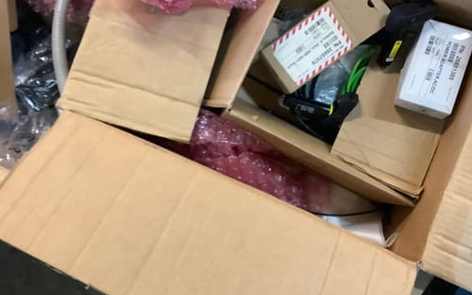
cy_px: 125
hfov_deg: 58.2
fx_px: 424
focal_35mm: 33
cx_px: 236
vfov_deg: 38.2
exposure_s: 1/33
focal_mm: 3.3
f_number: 2.4
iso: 320
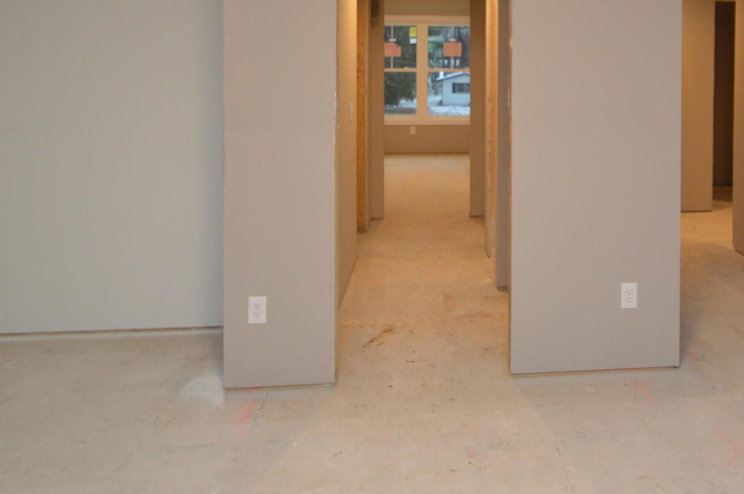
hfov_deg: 59.3
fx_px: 619
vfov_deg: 41.4
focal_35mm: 30
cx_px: 542
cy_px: 89
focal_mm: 10
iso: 500
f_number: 3.5
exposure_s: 1/60
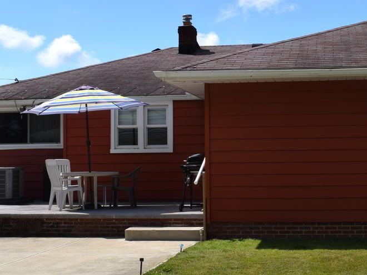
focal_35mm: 59
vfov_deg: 24.8
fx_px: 626
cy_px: 113
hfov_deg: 32.3
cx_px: 257
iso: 100
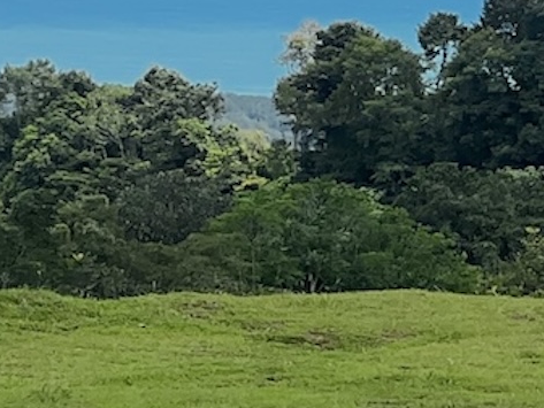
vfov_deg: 3.6
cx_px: 87
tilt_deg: -1.6
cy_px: -69
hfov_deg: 4.9
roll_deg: +0.4
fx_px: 6398
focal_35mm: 407
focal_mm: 9
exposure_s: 1/1167
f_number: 2.8
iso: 32
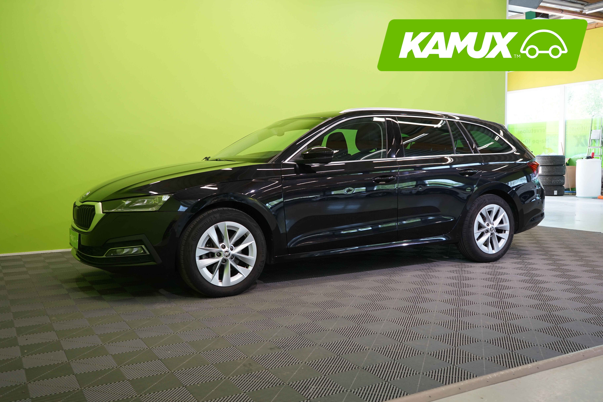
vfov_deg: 38.9
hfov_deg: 55.8
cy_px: 201
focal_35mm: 34
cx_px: 302
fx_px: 569
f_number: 5.6
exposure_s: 1/40
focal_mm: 34
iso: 500
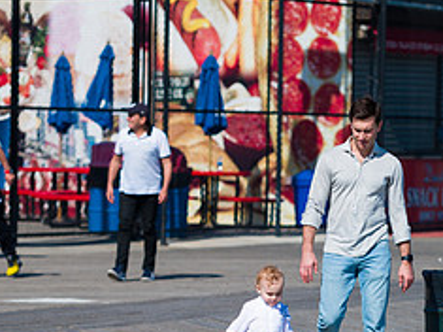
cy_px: 255
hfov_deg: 7.2
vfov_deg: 5.4
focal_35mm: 275
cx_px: 294
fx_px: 3518
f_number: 3.2
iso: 200
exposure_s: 1/6400
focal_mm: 116
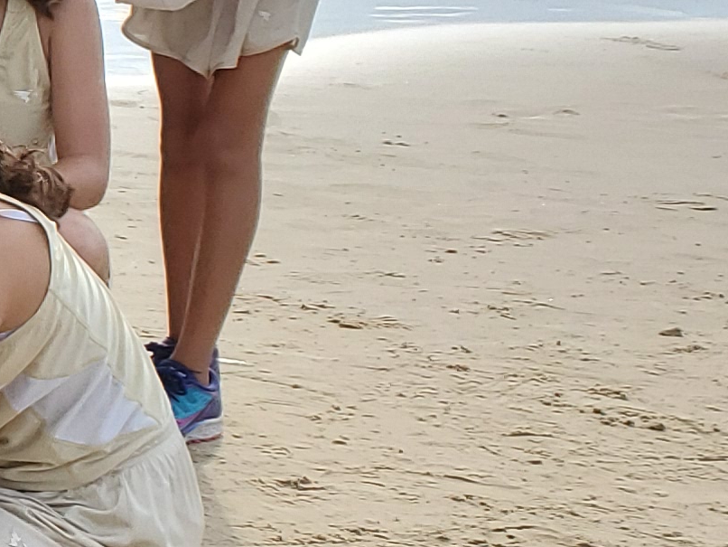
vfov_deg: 11.4
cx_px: -942
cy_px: 165
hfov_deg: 12.4
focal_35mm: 130
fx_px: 2735
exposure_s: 1/766
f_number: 2.4
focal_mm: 4.3
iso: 50
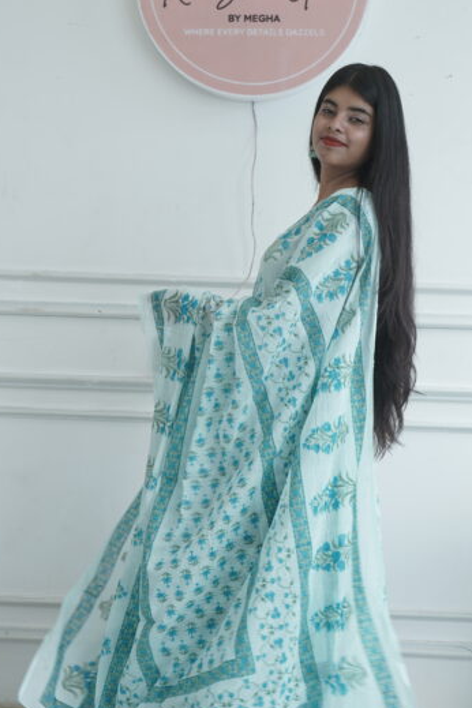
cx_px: 301
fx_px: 1160
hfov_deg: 22.9
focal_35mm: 59
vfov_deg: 33.9
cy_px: 304
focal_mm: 34
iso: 200
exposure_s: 1/100
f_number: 5.6
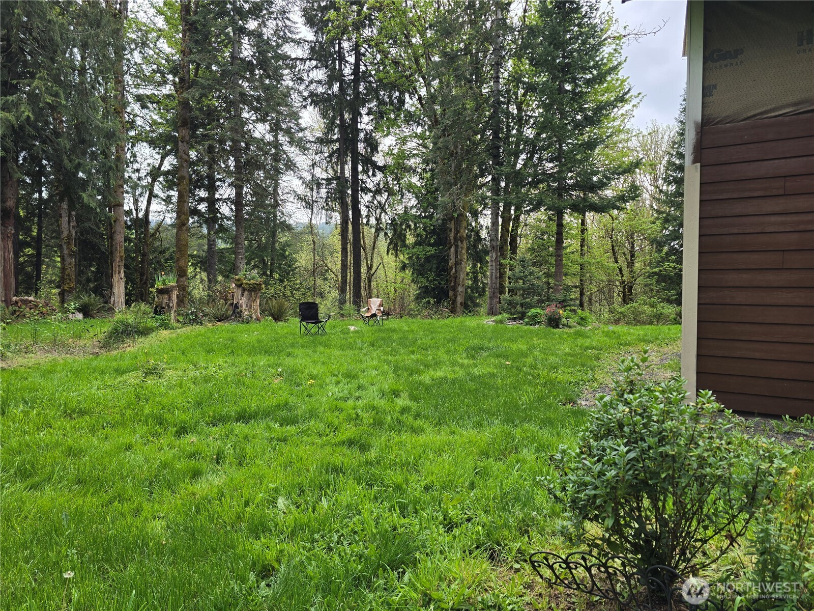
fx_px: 541
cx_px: 407
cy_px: 306
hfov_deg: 73.9
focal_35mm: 23
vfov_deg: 58.9
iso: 20
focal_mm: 6.3
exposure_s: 1/180
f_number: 1.7
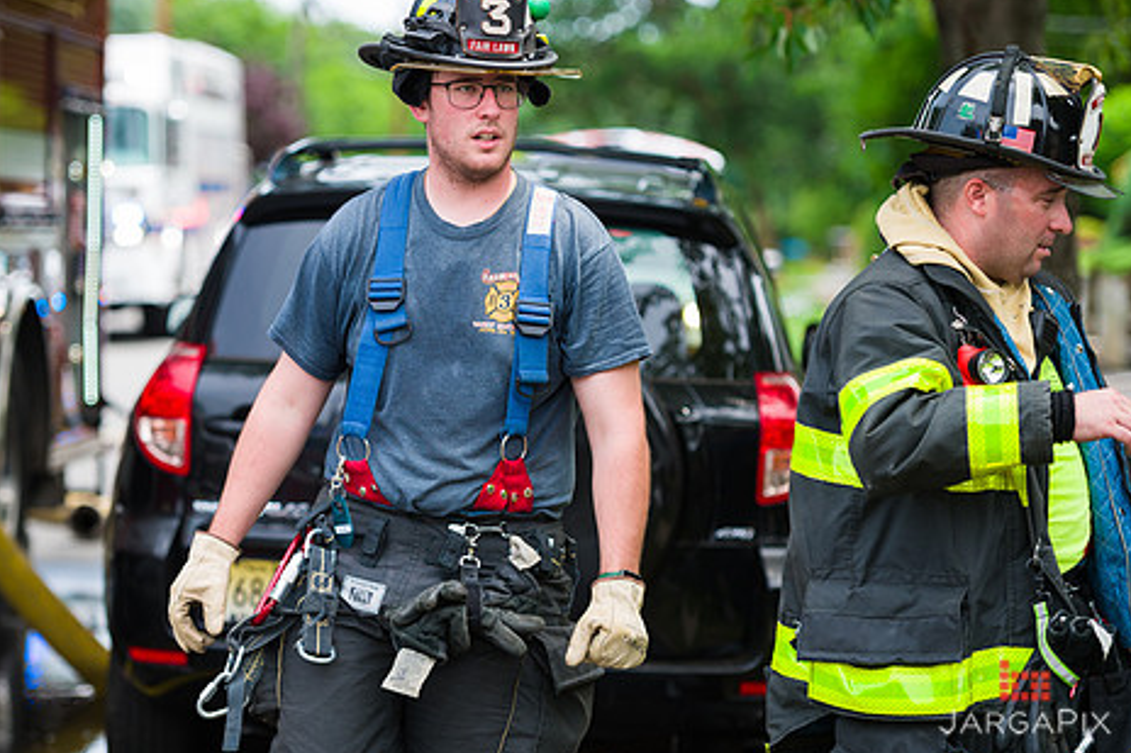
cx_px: 466
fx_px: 4554
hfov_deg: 14.2
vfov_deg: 9.5
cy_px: 317
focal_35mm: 145
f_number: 3.2
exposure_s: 1/800
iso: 200
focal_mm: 116
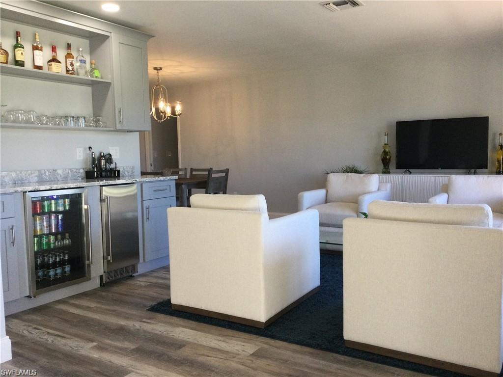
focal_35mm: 31
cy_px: 188
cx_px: 252
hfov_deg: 58.4
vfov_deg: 45.4
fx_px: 450
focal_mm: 3.3
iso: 40
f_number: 2.4
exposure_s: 1/30
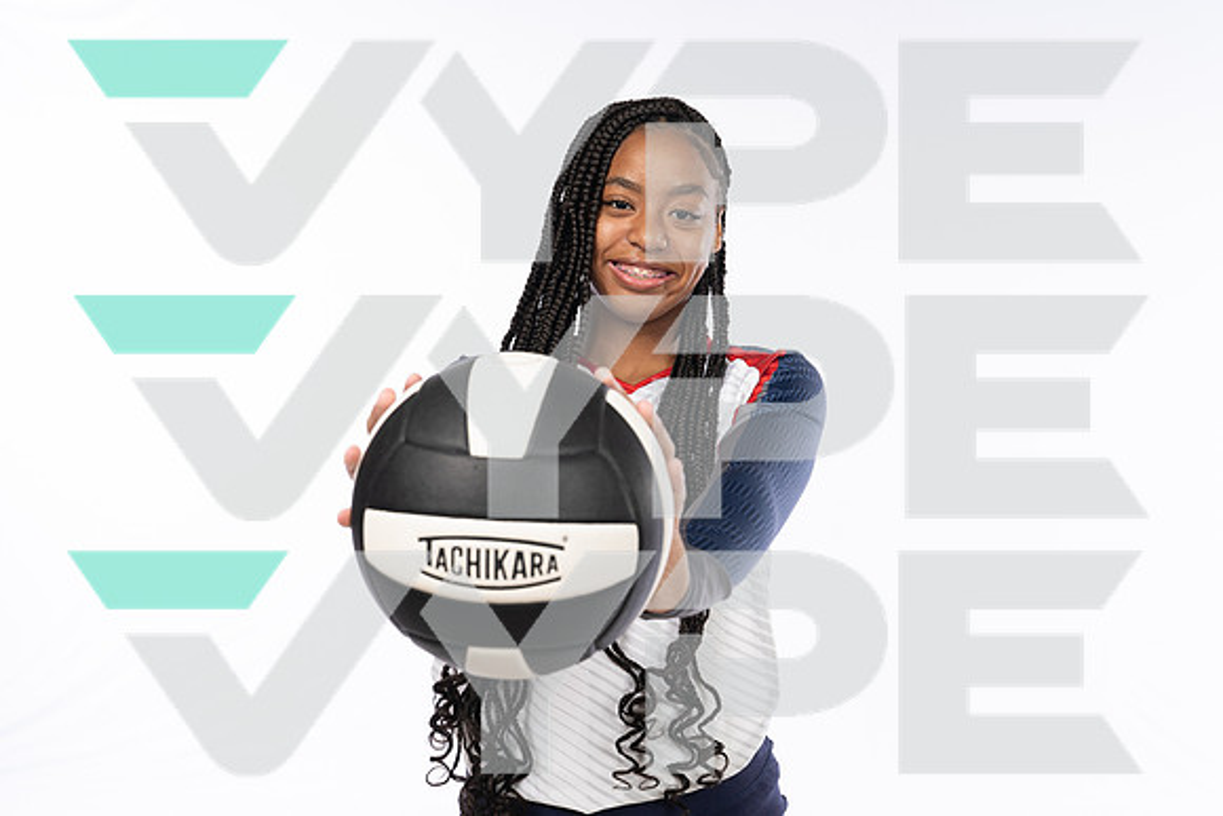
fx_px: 1495
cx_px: 612
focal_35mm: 44
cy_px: 408
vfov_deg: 30.5
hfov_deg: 44.5
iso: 200
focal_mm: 44
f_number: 7.1
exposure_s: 1/250
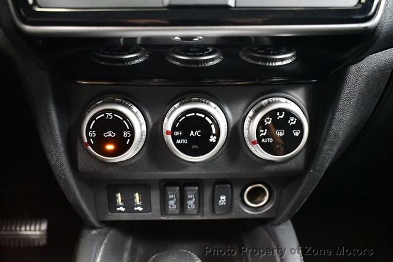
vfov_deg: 39.9
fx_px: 360
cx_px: 196
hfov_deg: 57.2
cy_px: 131
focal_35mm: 33
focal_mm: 22
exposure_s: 1/50
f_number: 3.8
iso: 12800
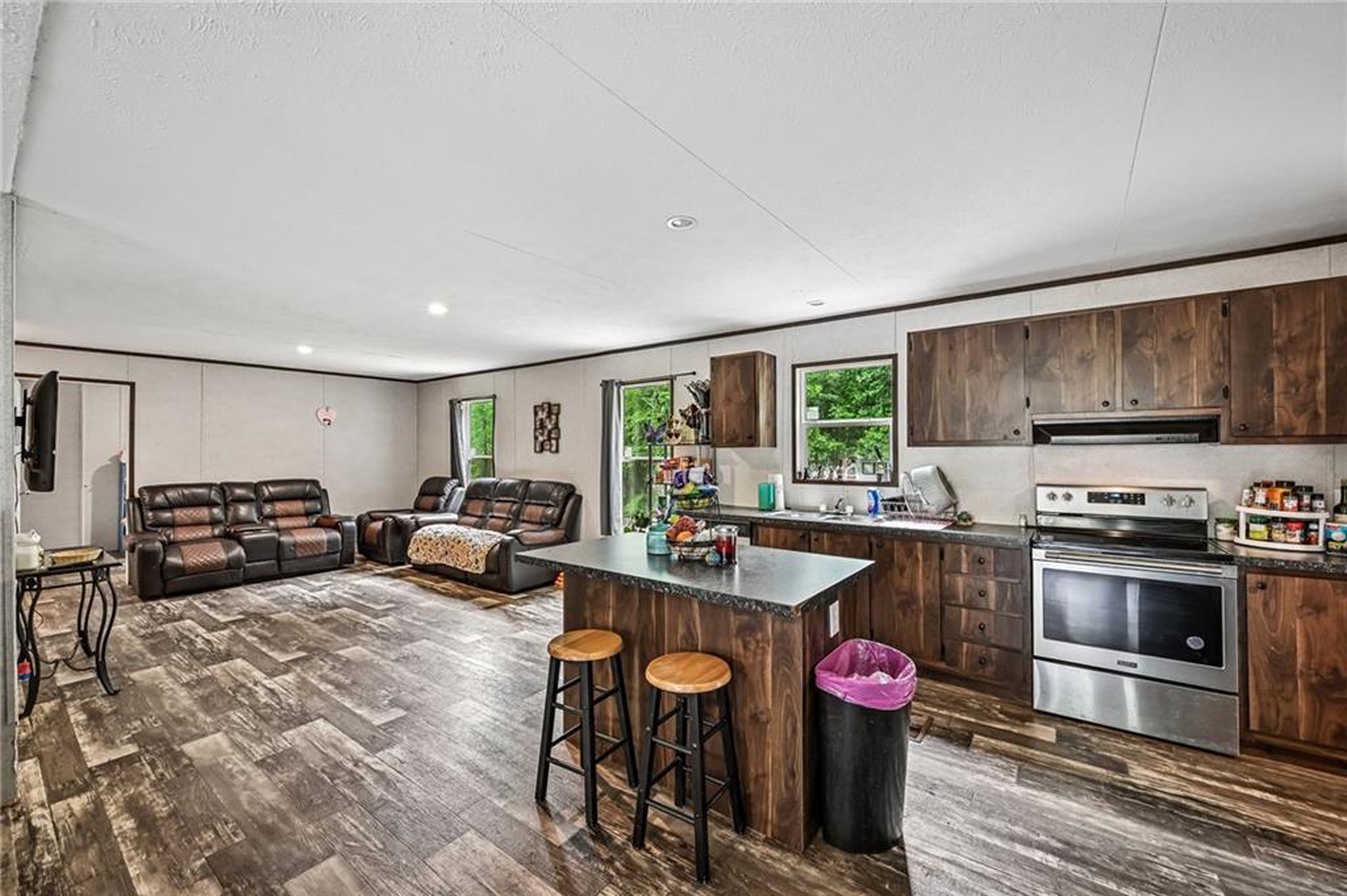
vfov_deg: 81.1
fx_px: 523
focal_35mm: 14
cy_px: 448
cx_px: 674
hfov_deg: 104.3
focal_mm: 14
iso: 1000
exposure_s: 1/15
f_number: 8
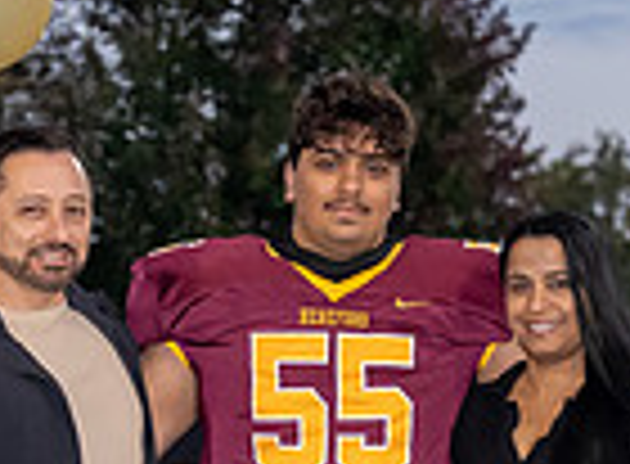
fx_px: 9201
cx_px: 509
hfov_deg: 3.9
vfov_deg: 2.9
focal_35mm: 509
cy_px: 538
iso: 1000
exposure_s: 1/200
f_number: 4.5
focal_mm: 70
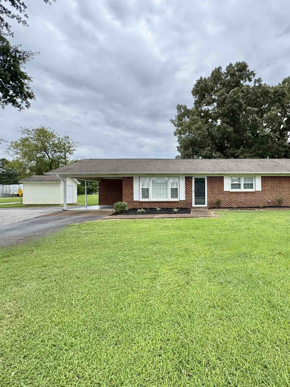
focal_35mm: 19
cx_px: 203
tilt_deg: +0.0
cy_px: 193
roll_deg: -0.7
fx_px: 212
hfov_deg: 66.0
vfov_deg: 84.7
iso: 40
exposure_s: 1/681
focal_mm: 2.22
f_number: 2.2
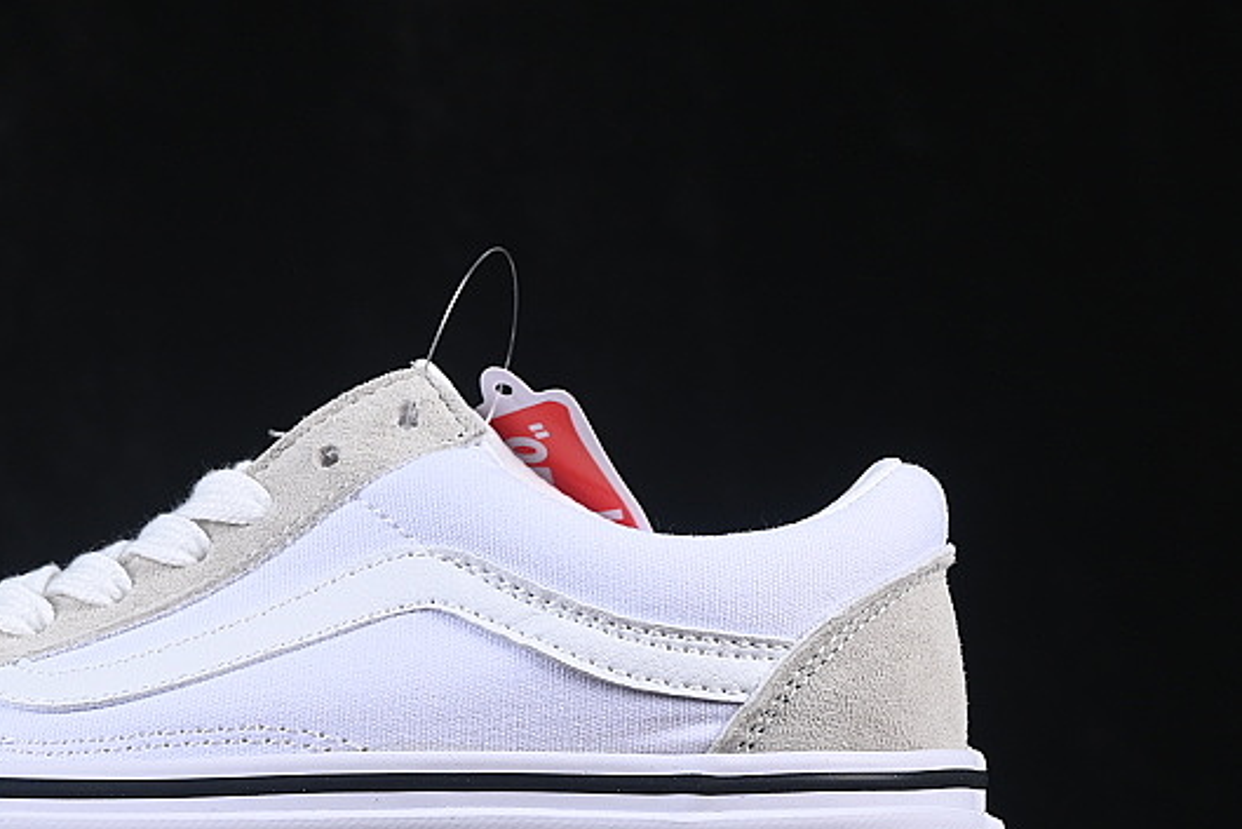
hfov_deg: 13.4
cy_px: 446
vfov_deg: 9.0
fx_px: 5280
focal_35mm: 153
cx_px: 247
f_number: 8
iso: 160
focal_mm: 50
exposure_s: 1/80
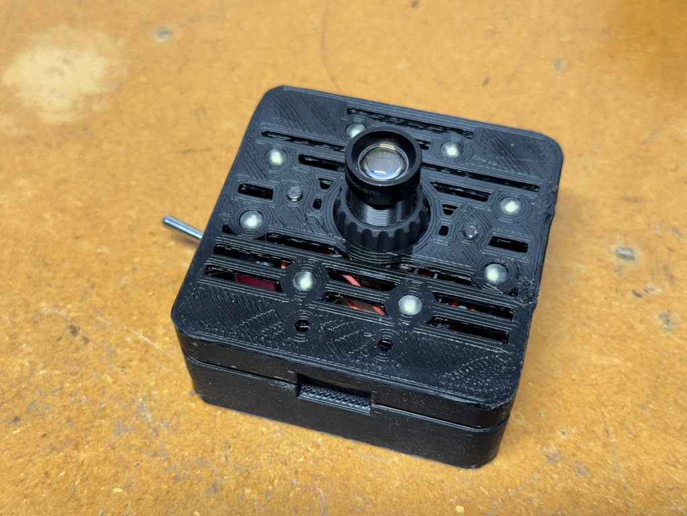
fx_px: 953
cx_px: 344
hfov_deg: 39.7
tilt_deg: -57.3
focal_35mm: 48
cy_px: 258
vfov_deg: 30.3
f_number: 1.78
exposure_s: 1/60
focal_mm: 6.76
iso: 64
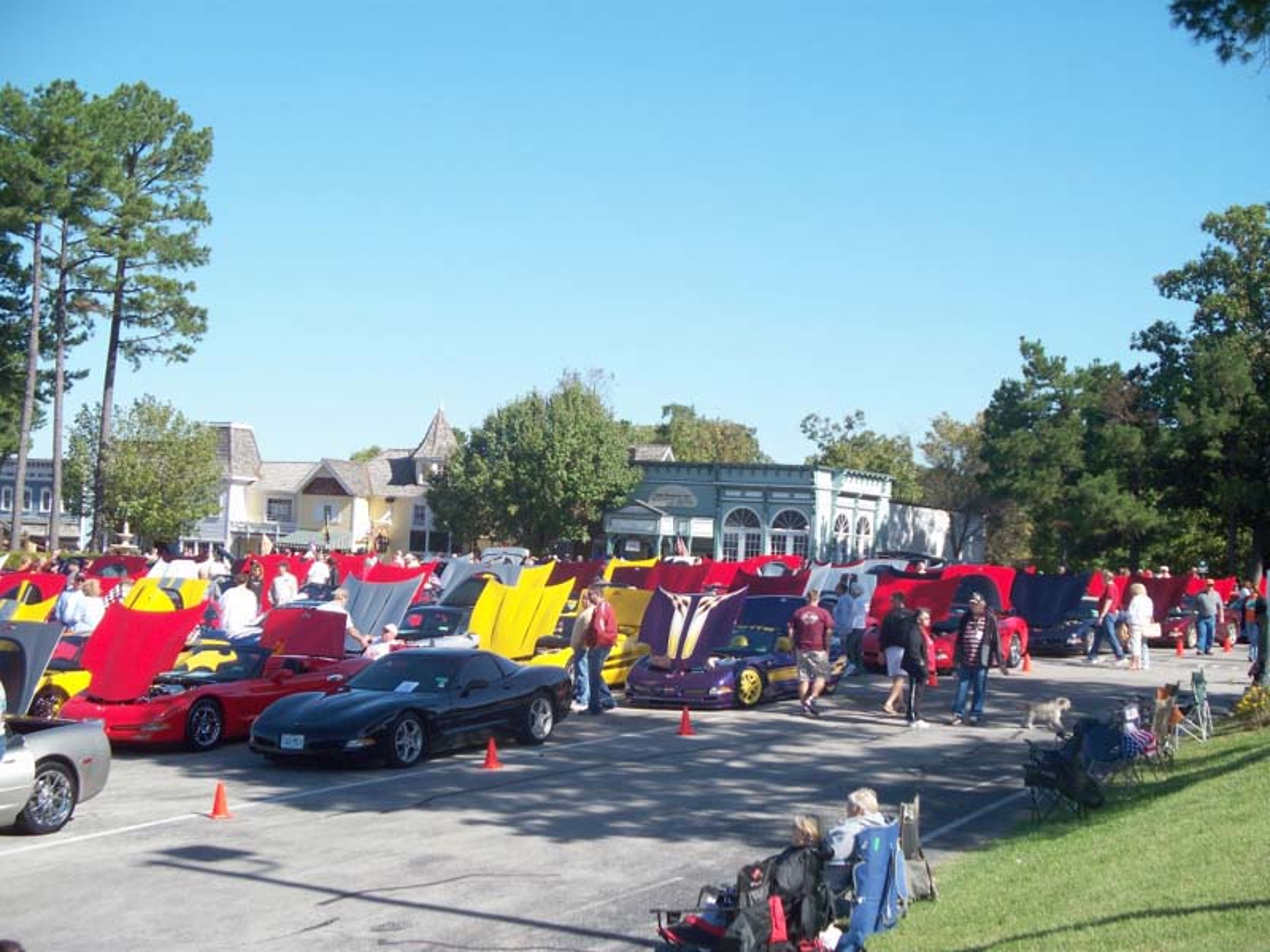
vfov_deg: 24.0
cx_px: 635
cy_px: 476
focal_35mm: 61
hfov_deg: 31.7
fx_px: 2238
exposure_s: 1/640
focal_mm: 12.89
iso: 64
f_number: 3.1
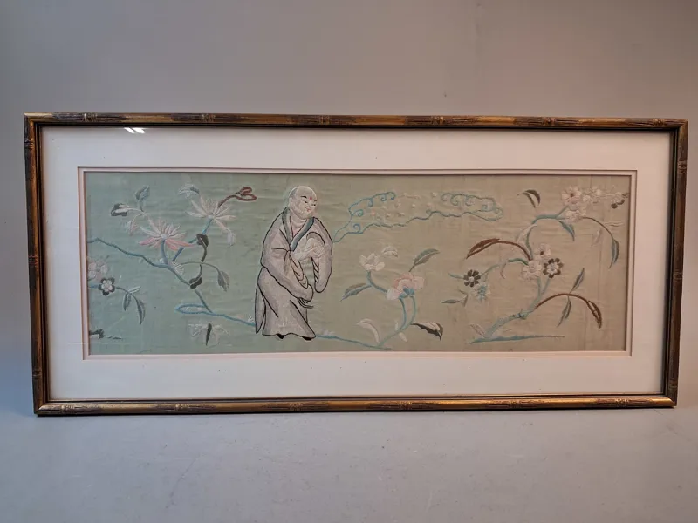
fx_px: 544
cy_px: 262
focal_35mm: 27
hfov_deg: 65.3
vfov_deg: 51.4
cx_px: 349
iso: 250
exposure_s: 1/50
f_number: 1.8
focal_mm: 4
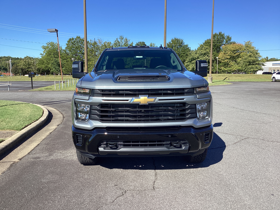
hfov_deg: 58.4
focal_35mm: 31
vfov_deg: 45.4
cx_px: 140
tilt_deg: -6.6
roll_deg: -0.2
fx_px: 251
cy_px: 105
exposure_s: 1/926
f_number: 2.4
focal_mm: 3.3
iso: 25
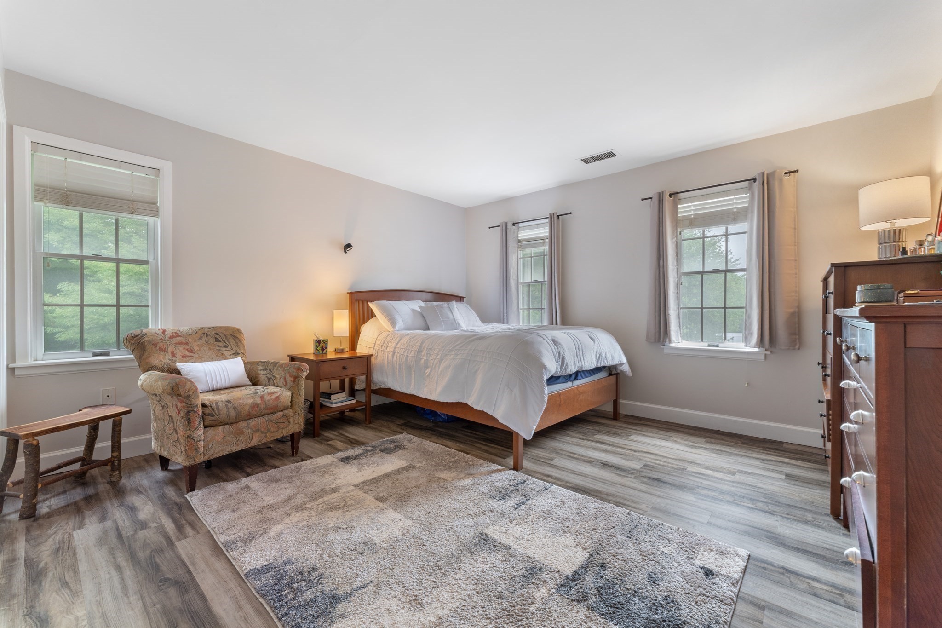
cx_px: 471
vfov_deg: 81.2
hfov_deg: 104.3
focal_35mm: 14
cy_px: 314
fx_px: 366
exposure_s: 1.6
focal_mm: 14
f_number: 11
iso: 400
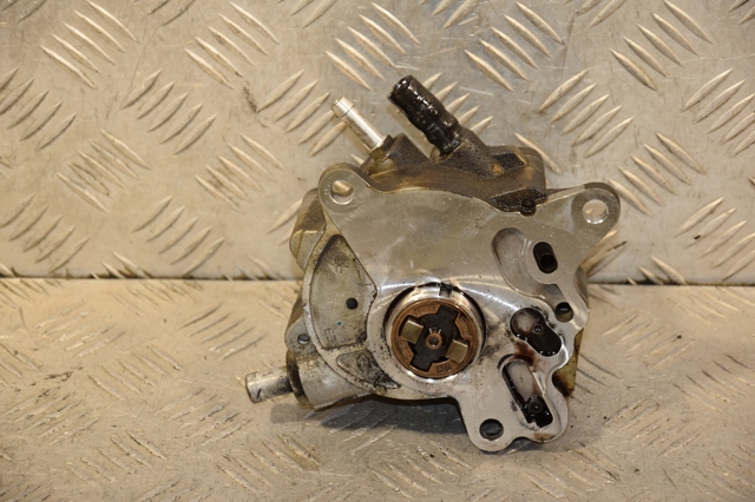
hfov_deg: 16.1
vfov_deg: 10.7
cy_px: 251
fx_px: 2672
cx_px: 378
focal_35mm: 128
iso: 800
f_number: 5.6
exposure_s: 1/160
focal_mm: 85
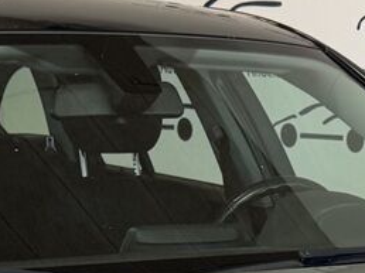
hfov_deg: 12.3
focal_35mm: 159
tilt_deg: -18.0
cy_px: 605
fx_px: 1675
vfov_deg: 8.6
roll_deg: -0.3
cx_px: 343
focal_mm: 6.76
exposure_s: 1/121
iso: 100
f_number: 1.78
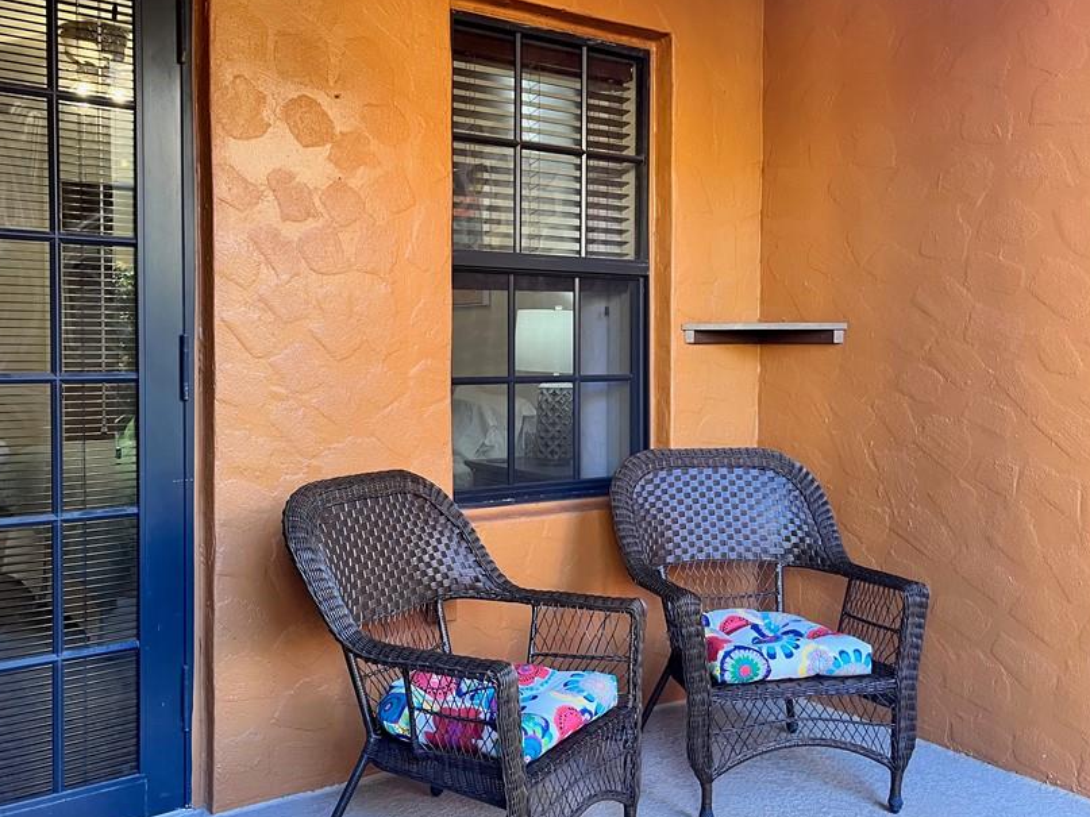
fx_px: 1039
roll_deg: +0.5
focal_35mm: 33
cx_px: 475
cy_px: 371
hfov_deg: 55.2
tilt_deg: -2.1
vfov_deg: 42.9
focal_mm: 5.1
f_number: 1.6
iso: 125
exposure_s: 1/60
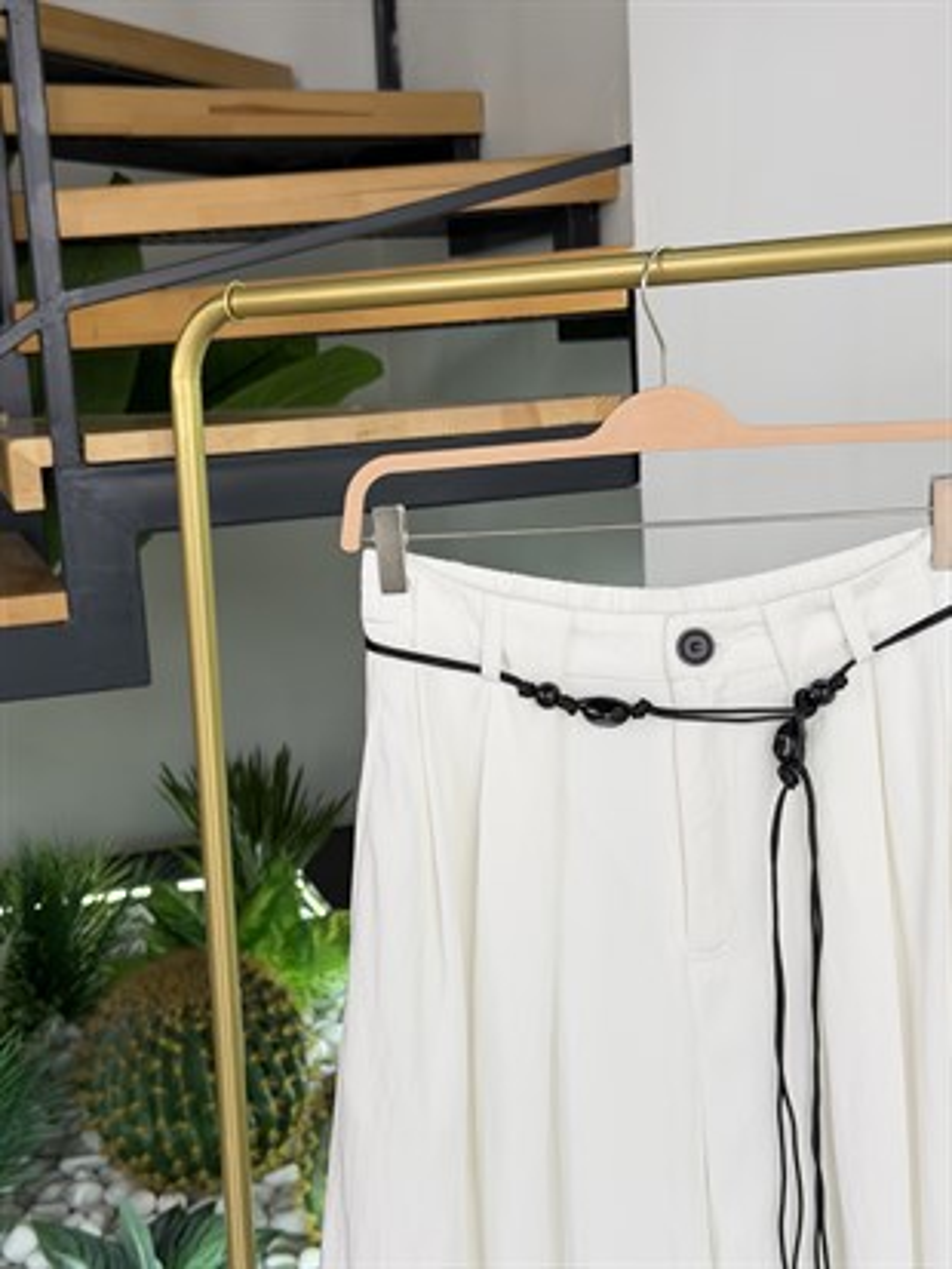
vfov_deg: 39.6
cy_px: 634
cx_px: 476
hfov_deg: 30.3
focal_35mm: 48
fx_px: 1759
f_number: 1.78
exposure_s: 1/324
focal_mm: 6.76
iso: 64
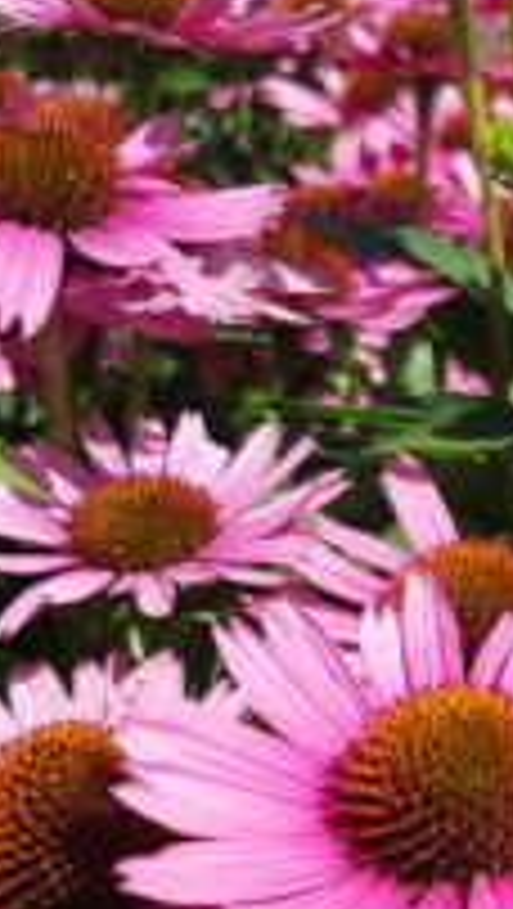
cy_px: 772
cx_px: 657
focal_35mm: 70
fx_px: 1689
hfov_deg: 16.4
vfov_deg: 29.2
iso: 50
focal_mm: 4.2
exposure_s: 1/1387
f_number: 1.7
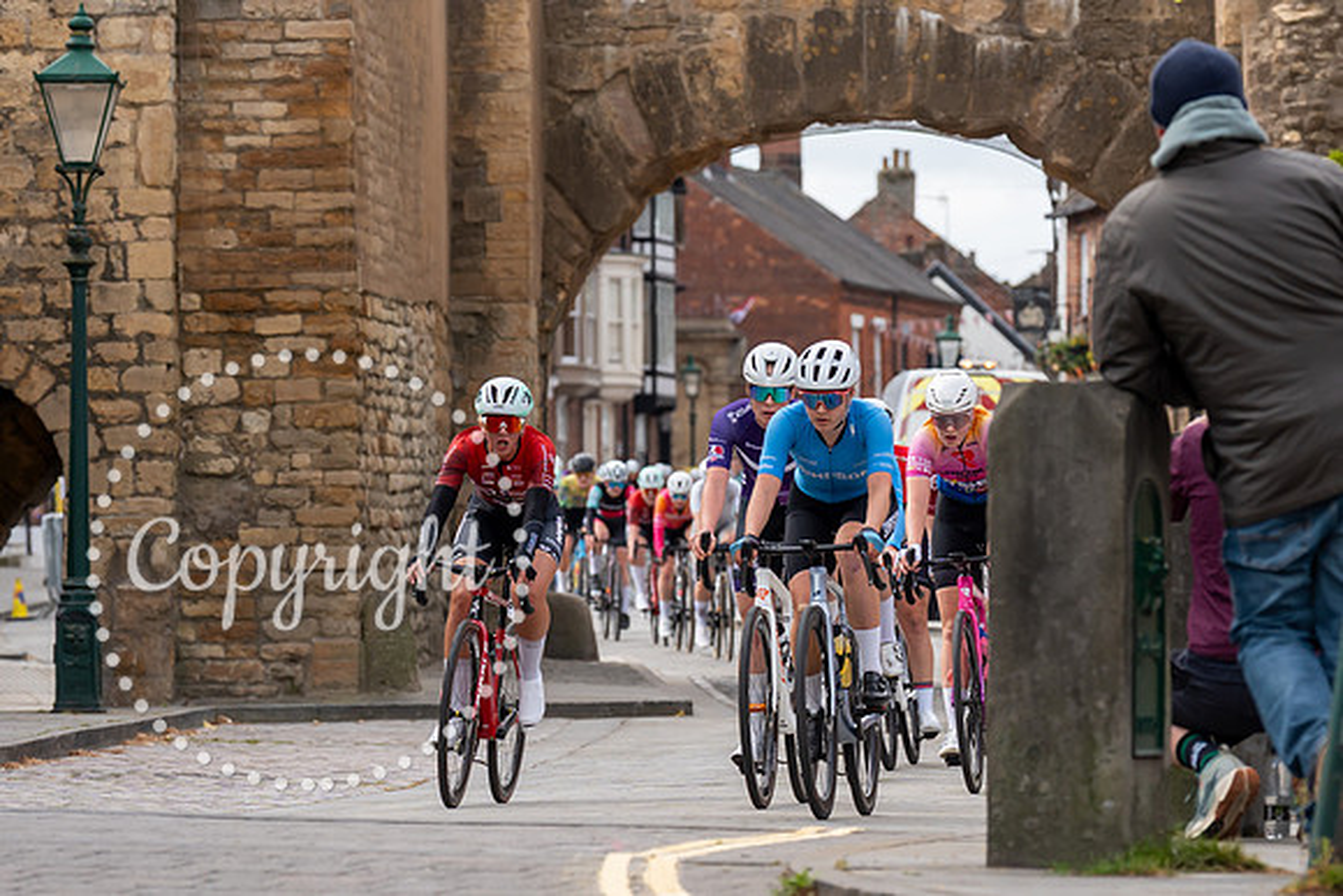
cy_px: 489
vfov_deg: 5.6
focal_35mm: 246
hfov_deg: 8.4
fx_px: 9186
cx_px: 761
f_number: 4
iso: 250
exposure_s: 1/1000
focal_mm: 117
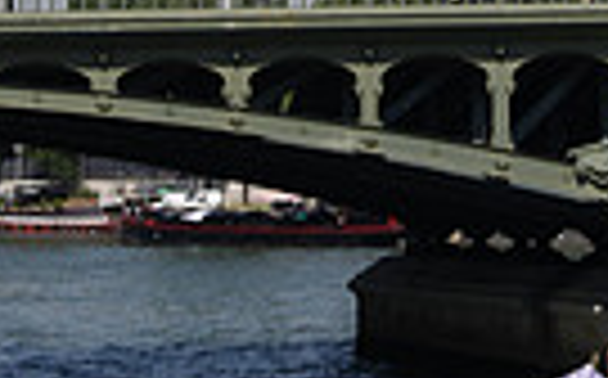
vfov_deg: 6.4
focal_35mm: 193
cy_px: -630
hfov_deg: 10.9
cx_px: 385
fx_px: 3194
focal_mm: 44
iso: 64
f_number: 9
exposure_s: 1/200
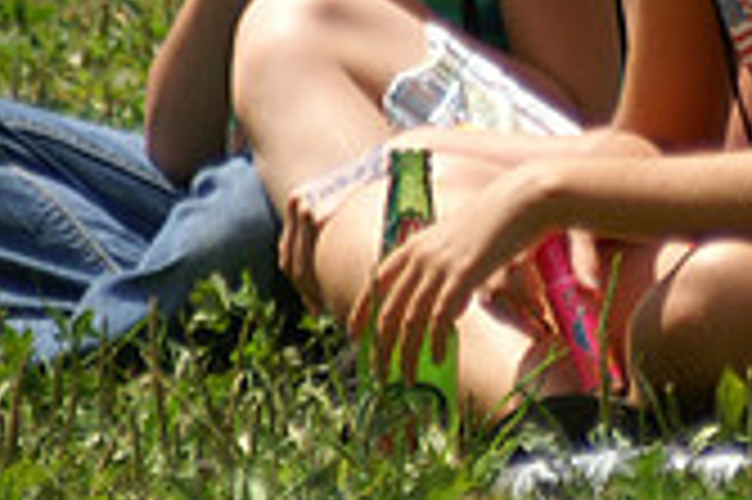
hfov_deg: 1.3
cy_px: -257
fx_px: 32617
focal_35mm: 1563
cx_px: 743
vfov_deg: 0.9
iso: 125
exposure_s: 1/500
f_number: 5.6
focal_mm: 300
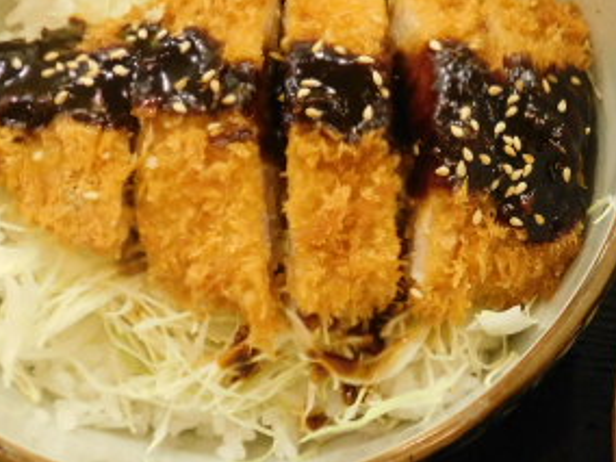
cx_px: 555
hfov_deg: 29.4
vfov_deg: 23.3
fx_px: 1121
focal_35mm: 63
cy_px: 239
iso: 400
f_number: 3.2
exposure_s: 1/20
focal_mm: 4.9
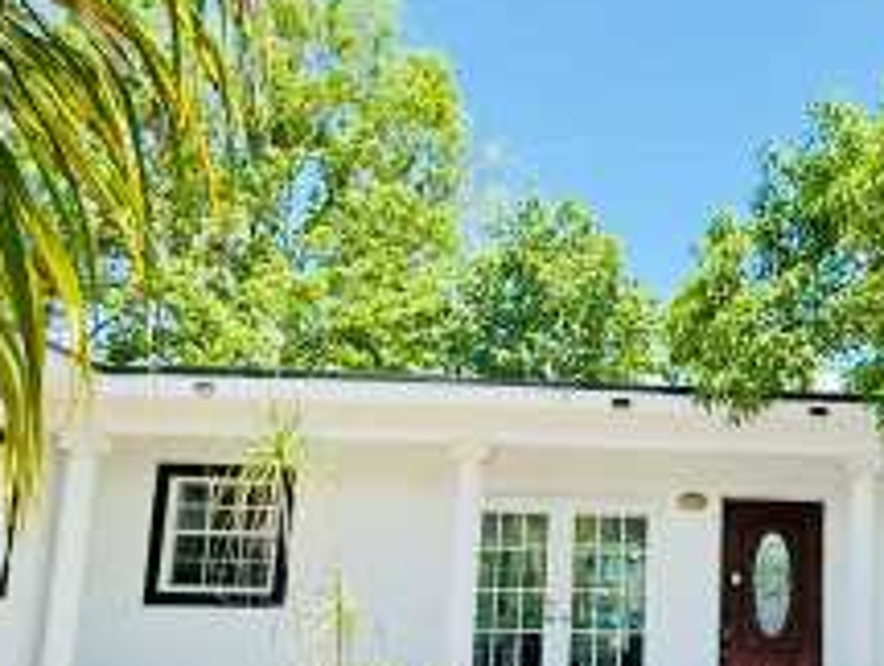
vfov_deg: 28.1
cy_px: 349
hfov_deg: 35.3
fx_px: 1330
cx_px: 736
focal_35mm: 52
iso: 50
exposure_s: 1/770
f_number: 2.2
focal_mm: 2.22
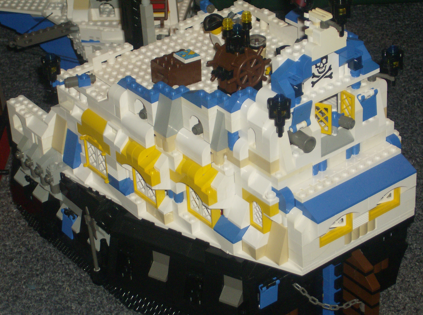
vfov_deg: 13.5
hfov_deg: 18.1
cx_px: 212
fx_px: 1329
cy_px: 158
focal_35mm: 109
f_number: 4.8
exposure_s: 1/125
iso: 200
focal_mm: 18
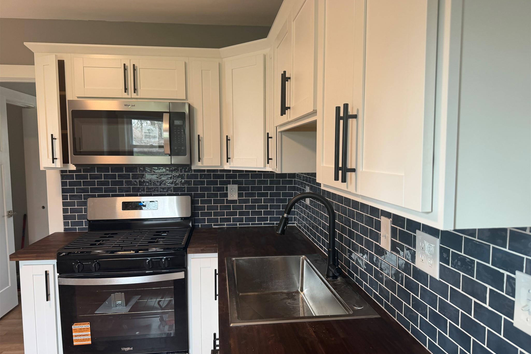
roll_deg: +1.2
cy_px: 182
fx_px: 369
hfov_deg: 71.5
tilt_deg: -4.9
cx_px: 265
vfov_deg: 51.3
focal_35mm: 25
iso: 100
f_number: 1.78
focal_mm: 6.76
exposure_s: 1/60
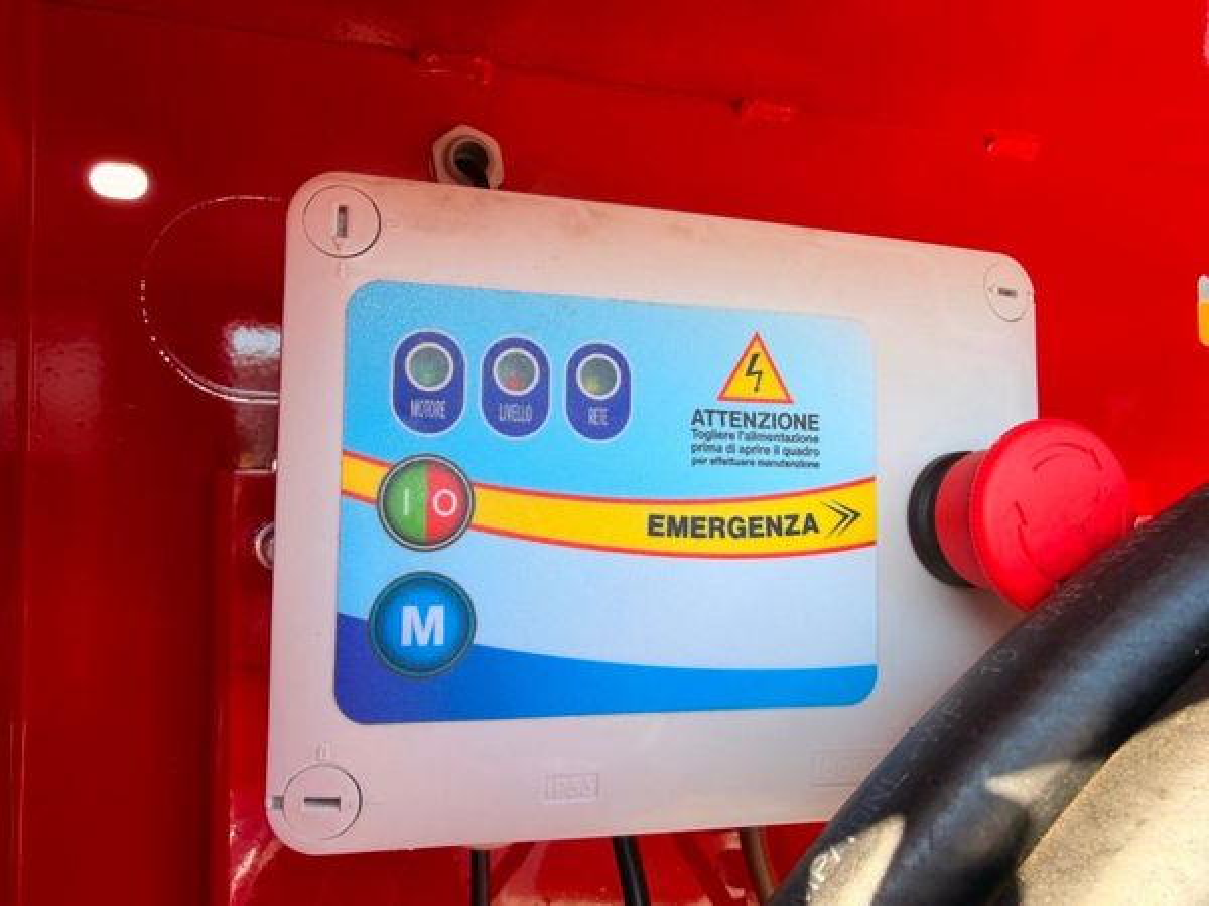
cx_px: 604
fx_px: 838
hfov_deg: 71.6
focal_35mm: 24
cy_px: 453
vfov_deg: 56.8
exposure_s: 1/142
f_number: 2.2
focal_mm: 2.22
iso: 40
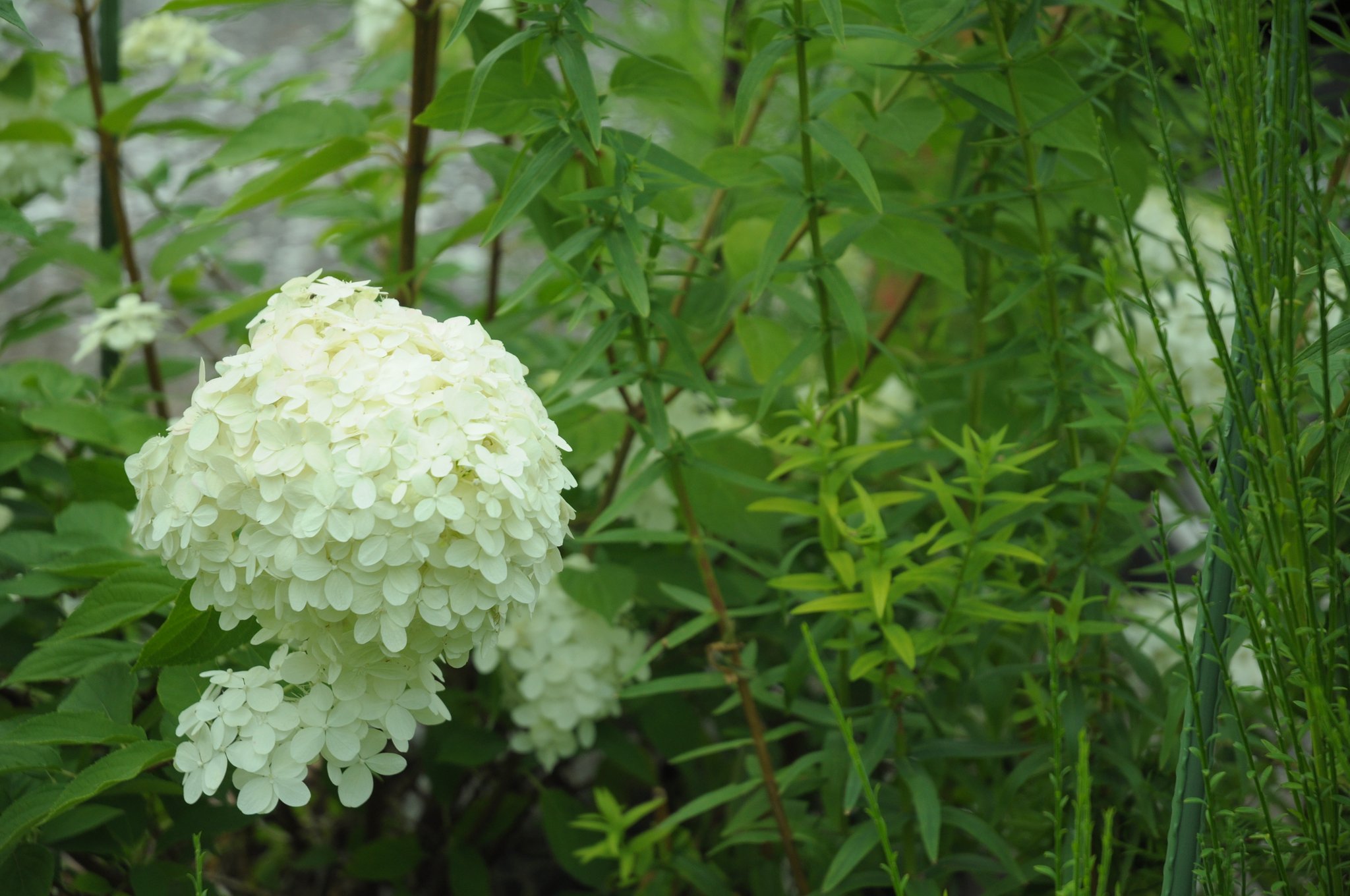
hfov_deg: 19.5
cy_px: 448
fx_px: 3932
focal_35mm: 105
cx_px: 675
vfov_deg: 13.0
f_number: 5
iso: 320
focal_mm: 70
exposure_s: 1/320
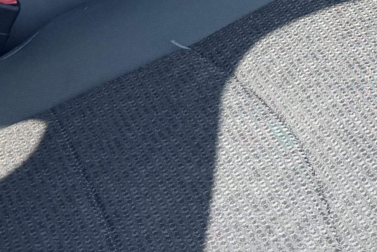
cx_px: 451
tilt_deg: -14.9
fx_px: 1246
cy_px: -315
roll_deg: -2.2
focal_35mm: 119
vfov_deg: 10.3
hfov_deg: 16.5
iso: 80
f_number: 1.78
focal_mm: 6.76
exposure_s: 1/1678
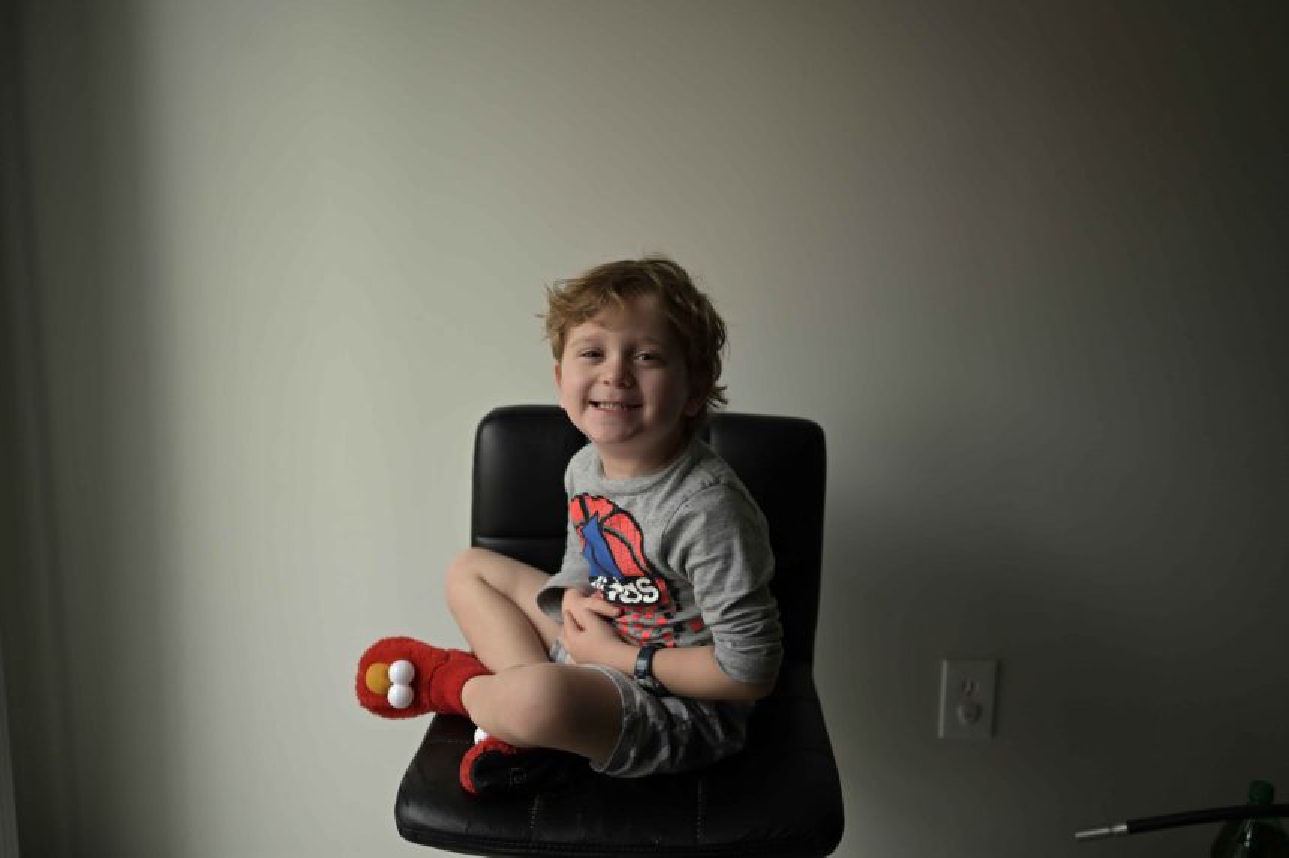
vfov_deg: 37.8
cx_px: 644
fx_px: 1252
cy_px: 429
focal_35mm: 35
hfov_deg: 54.5
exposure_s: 1/500
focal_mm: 35
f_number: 1.8
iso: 400
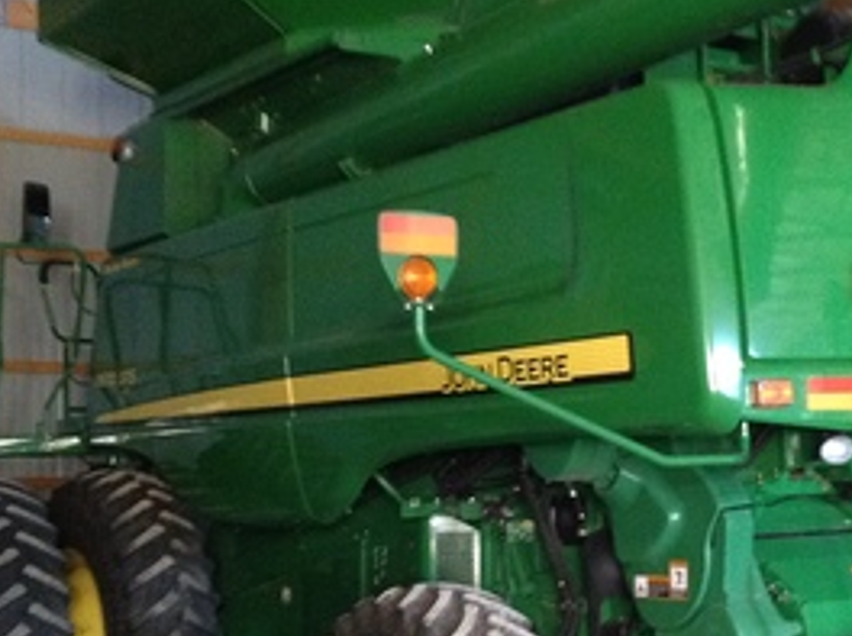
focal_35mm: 72
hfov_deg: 26.8
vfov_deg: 20.3
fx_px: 1769
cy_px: 387
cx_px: 604
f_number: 2.4
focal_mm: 4.28
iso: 640
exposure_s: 1/15
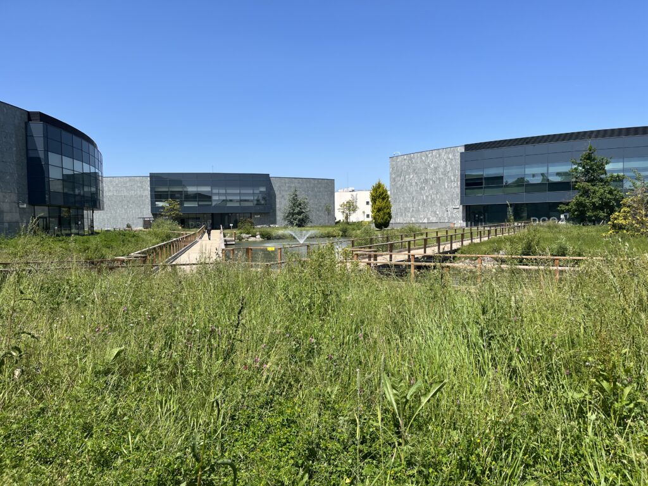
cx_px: 324
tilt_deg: -3.2
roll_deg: +1.0
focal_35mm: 26
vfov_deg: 53.1
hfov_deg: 67.3
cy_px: 243
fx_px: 487
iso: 50
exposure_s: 1/3311
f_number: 1.6
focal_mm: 5.1
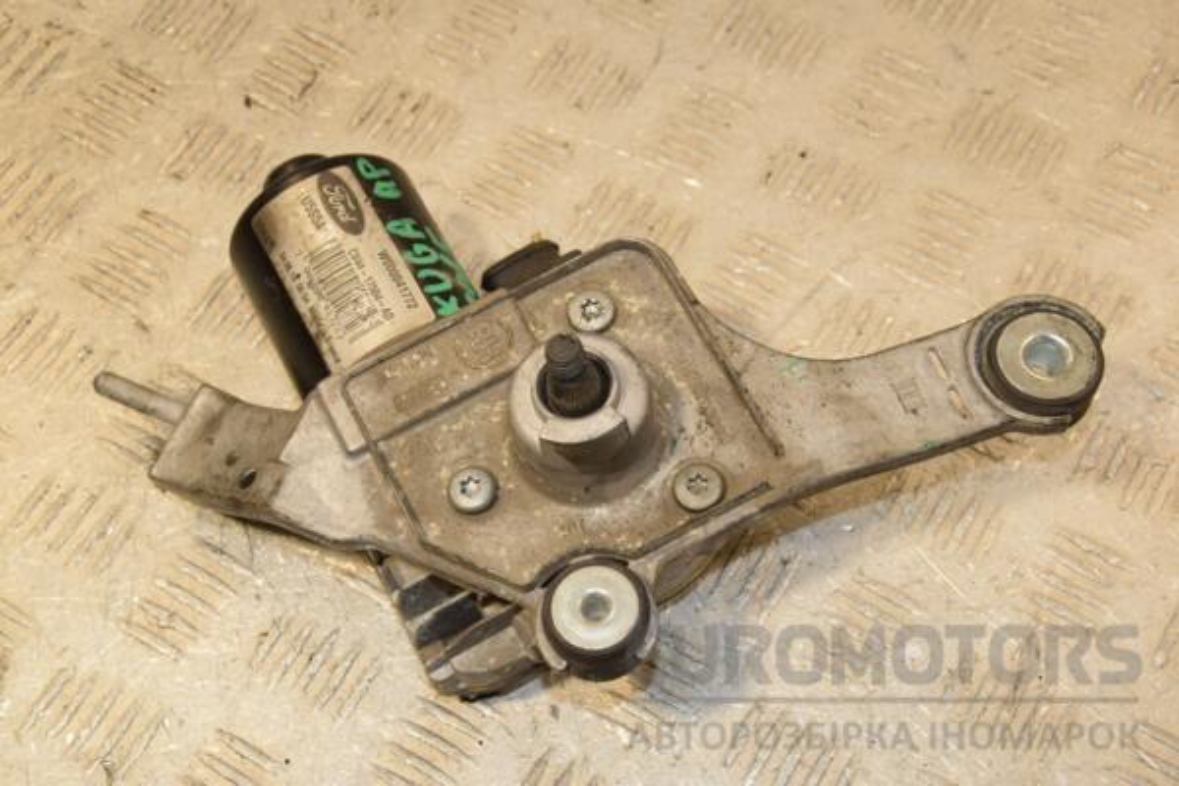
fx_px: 1965
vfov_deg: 22.6
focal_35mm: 60
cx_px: 590
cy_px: 393
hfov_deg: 33.4
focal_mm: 40
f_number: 8
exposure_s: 1/200
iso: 800
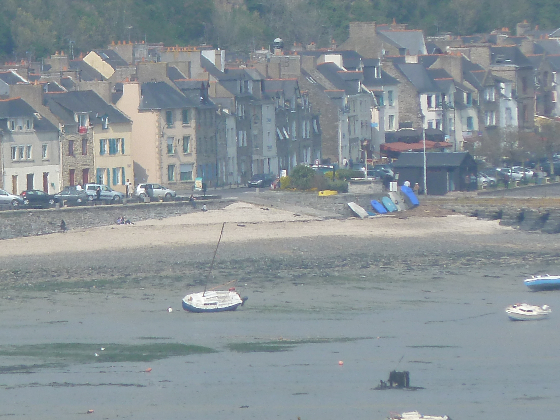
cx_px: 107
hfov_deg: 2.8
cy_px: 74
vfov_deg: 2.1
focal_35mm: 718
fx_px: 11615
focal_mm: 49.2
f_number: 5.6
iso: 80
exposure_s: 1/400
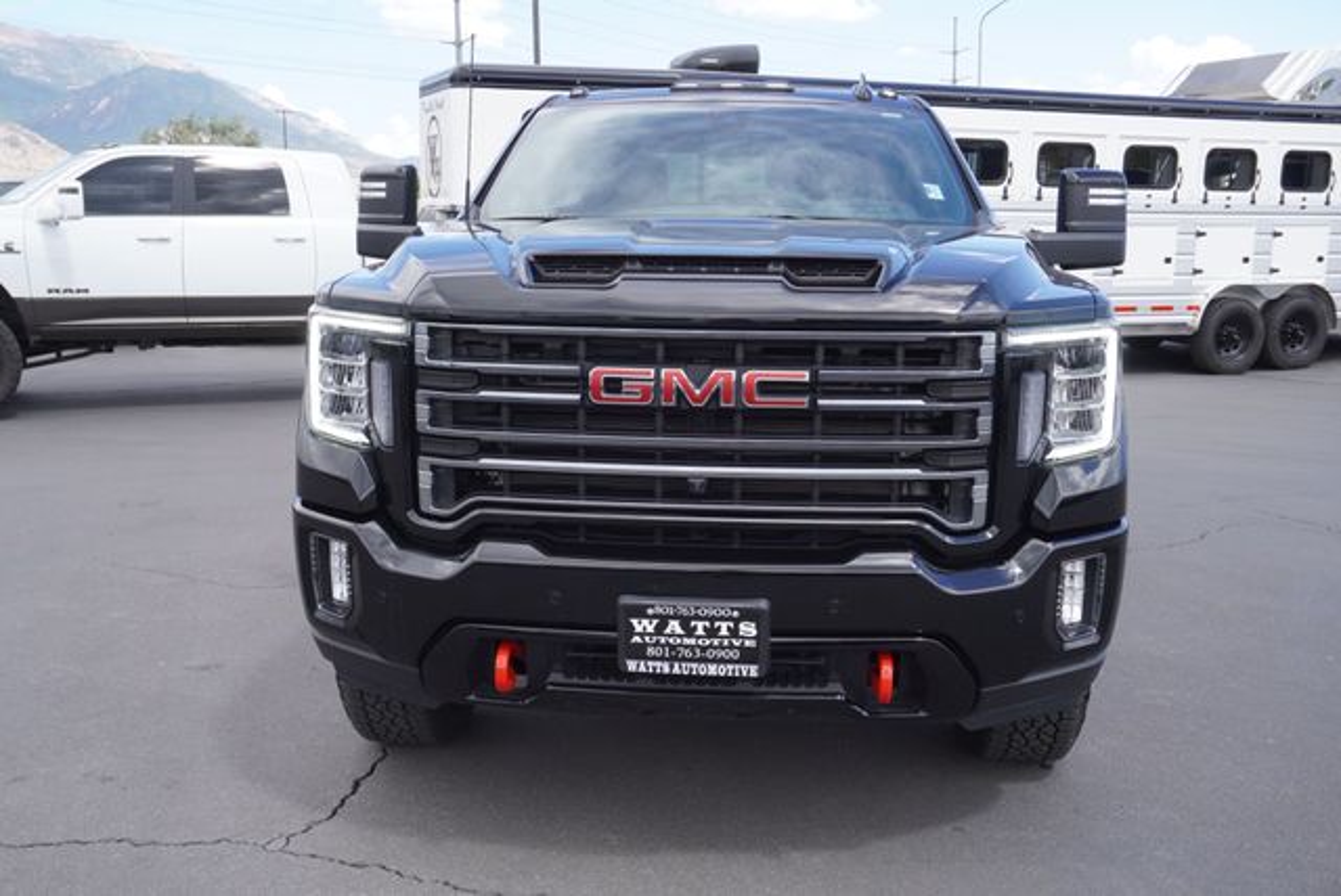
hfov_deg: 55.1
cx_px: 670
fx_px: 1286
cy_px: 448
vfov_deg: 38.4
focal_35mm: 34
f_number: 7.1
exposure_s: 1/100
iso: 100
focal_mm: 23
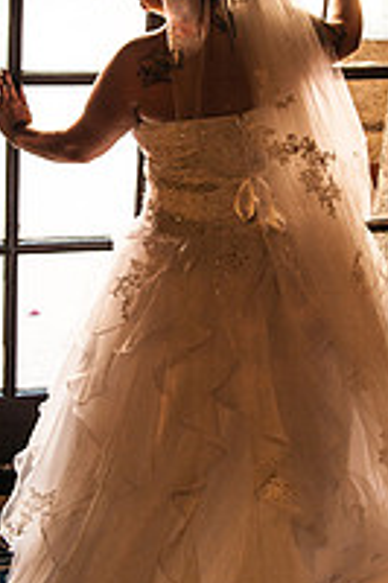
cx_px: 176
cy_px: 134
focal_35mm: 63
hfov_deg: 21.5
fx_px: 1020
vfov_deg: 31.3
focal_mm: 28
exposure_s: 1/60
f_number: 4
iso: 250
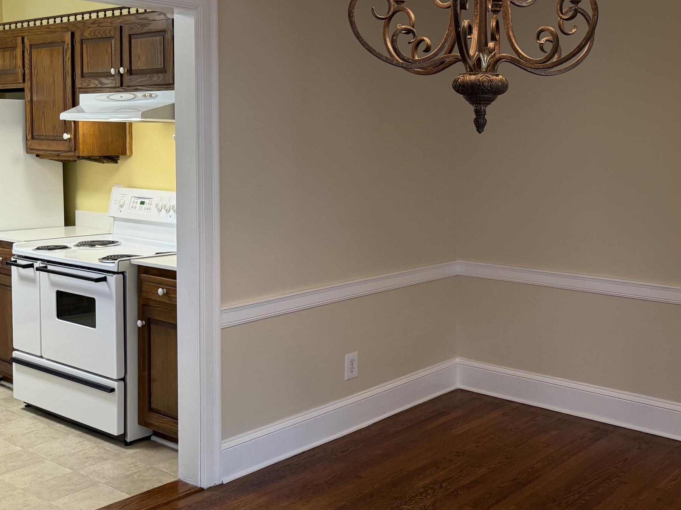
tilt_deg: -3.4
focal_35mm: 40
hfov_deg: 45.0
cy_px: 175
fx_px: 787
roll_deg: -1.1
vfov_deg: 35.6
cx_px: 522
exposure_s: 1/129
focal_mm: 6.76
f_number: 1.78
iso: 200
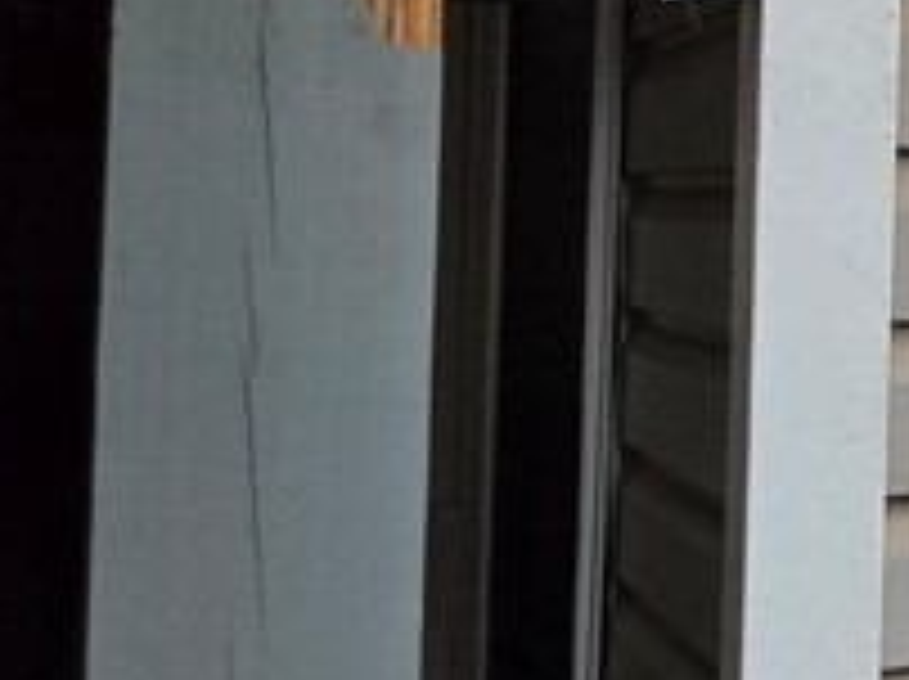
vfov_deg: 22.1
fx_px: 1731
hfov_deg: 18.0
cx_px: 1890
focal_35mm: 66
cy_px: 198
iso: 32
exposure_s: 1/1529
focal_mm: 2.2
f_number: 1.9
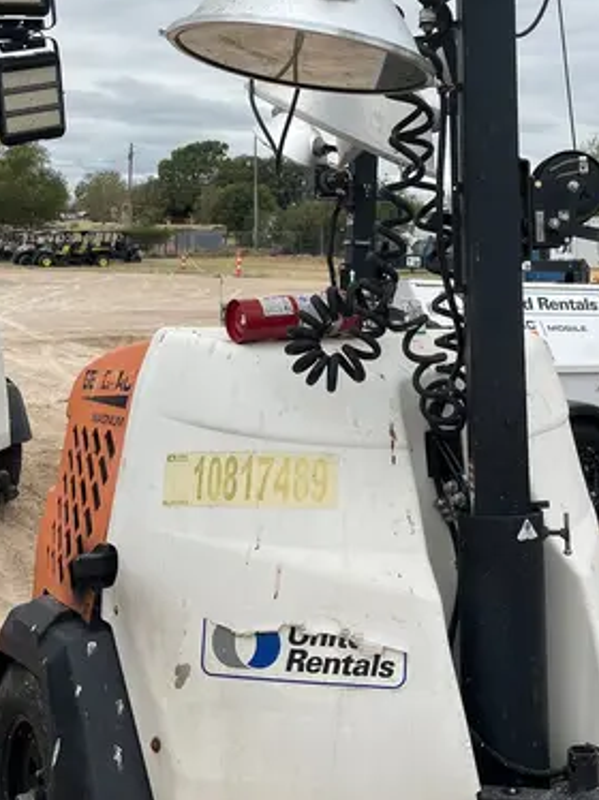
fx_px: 1178
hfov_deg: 28.4
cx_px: 379
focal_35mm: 51
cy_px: 241
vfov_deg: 36.9
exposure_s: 1/3521
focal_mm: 5.1
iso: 50
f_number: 1.6
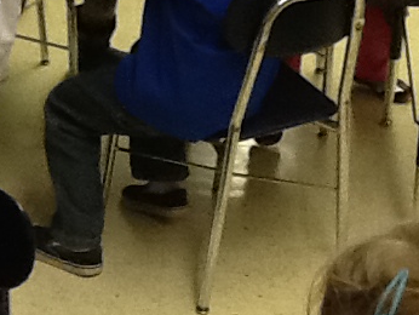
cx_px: -15
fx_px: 1478
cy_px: 382
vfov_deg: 11.9
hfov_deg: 15.8
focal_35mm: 122
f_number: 2.4
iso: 160
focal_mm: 2.03
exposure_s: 1/30
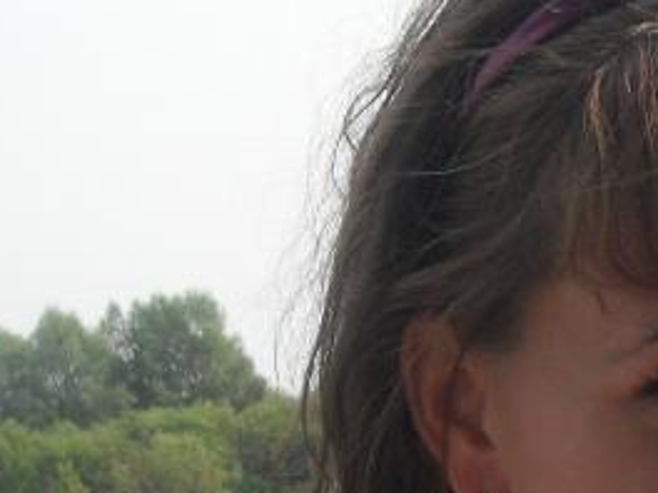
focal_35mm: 115
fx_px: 2186
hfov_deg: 16.8
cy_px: 660
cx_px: 641
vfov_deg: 12.4
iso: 80
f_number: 8.3
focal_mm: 6.3
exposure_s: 1/180
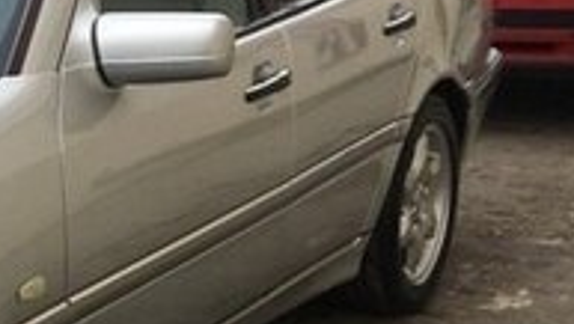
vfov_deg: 11.2
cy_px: 260
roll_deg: +0.3
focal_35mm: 108
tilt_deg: -13.6
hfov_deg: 17.5
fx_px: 1645
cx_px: -315
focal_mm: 4.15
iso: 25
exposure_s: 1/836
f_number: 2.2
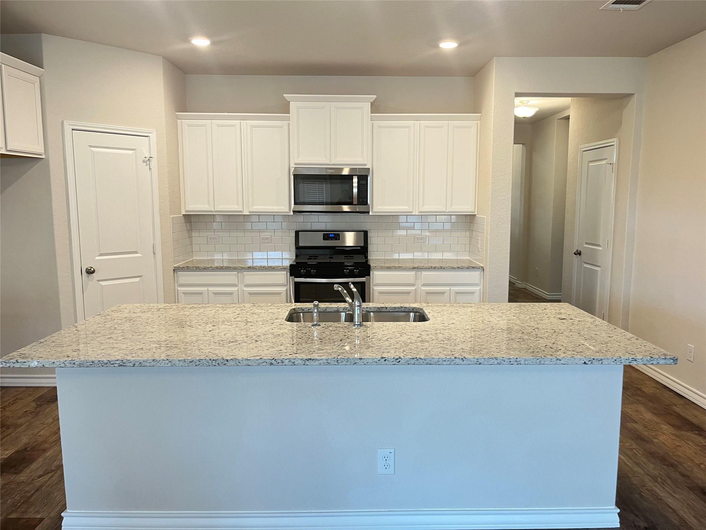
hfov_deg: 67.3
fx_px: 530
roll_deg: -0.1
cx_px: 353
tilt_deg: -7.7
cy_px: 265
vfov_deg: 53.1
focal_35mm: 26
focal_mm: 5.1
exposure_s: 1/60
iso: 125
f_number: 1.6
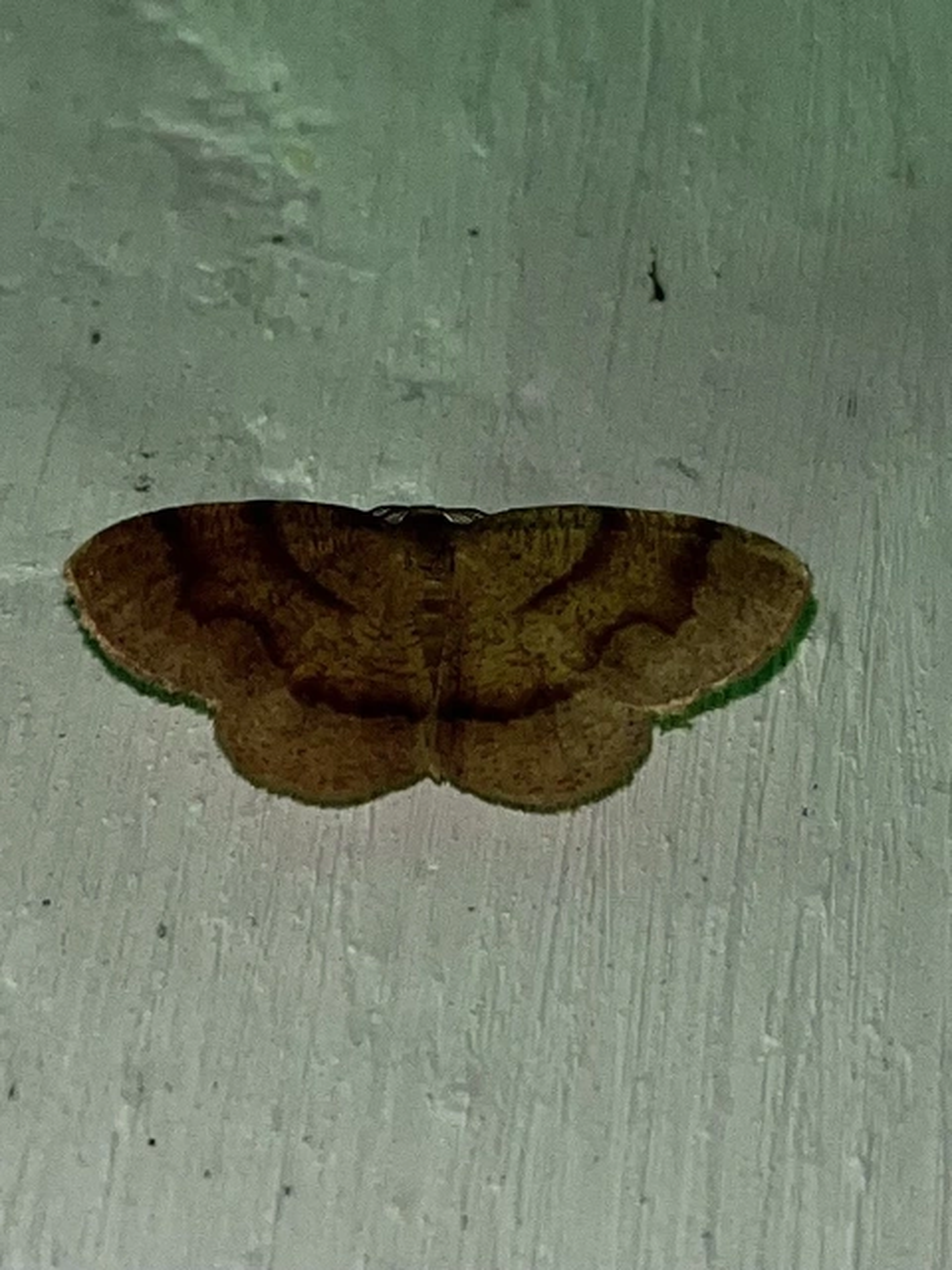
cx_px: 476
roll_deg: -0.6
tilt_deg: +41.1
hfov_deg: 53.1
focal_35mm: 26
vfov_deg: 67.3
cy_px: 635
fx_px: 953
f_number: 1.6
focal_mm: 5.1
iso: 32
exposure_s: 1/82
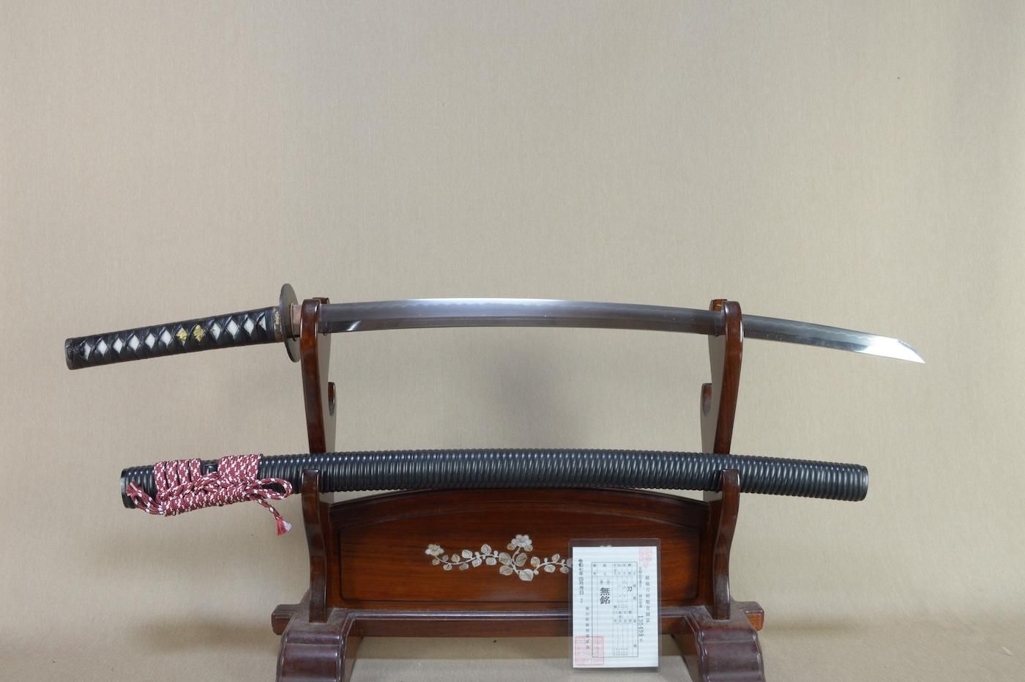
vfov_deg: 43.5
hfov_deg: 62.0
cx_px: 512
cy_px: 341
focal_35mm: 30
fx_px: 853
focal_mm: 20
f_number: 11
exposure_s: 1/1.6
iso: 400
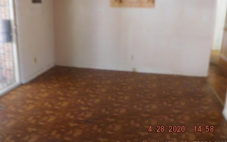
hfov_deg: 55.3
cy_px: 60
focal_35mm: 35
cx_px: 111
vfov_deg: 36.2
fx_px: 217
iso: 400
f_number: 3.6
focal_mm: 5.7
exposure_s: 1/13
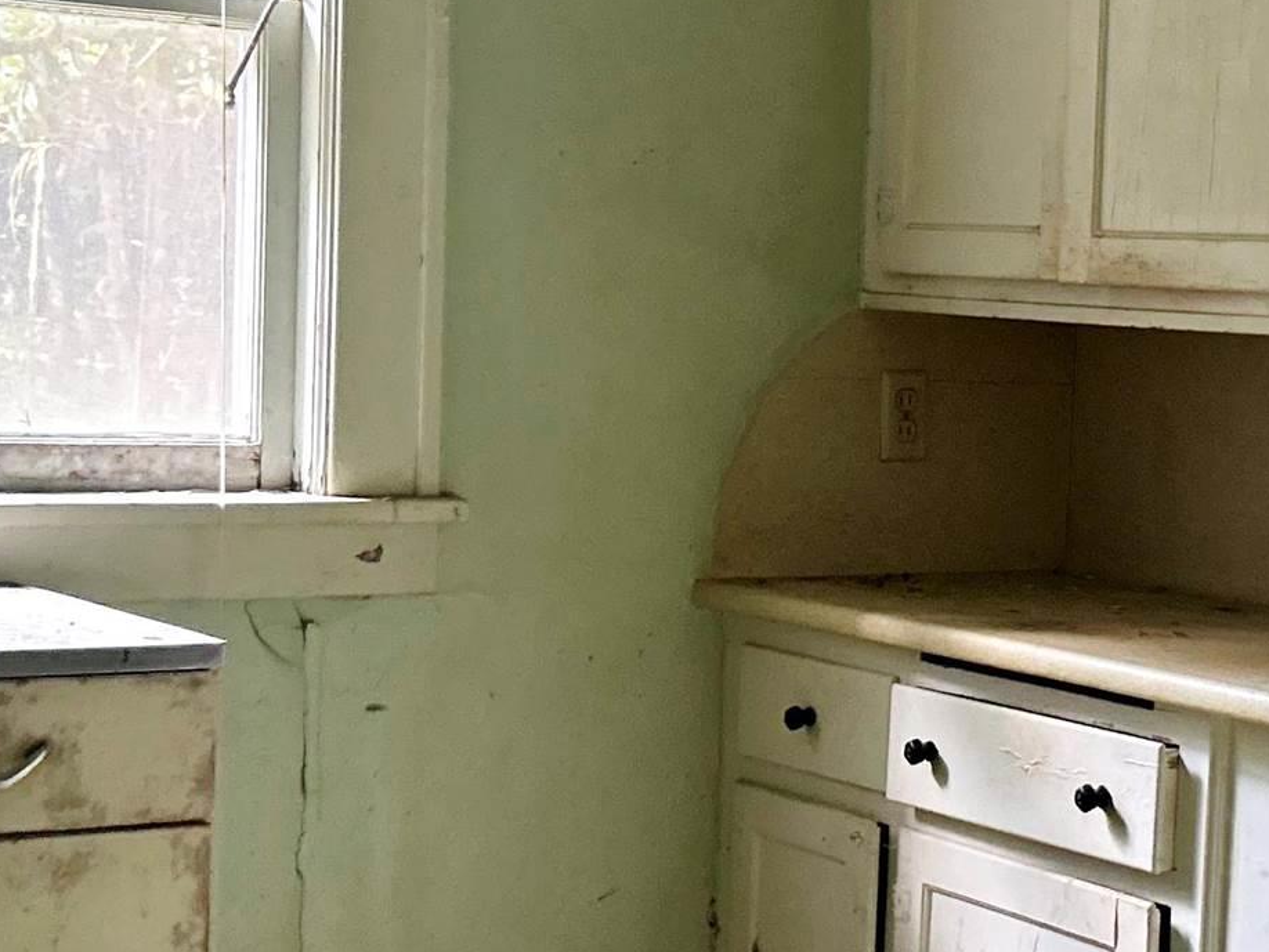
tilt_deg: -4.6
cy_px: 513
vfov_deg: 17.0
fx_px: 3190
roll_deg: -2.4
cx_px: 1099
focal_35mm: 87
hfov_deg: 22.1
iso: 250
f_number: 1.5
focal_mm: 5.7
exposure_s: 1/60
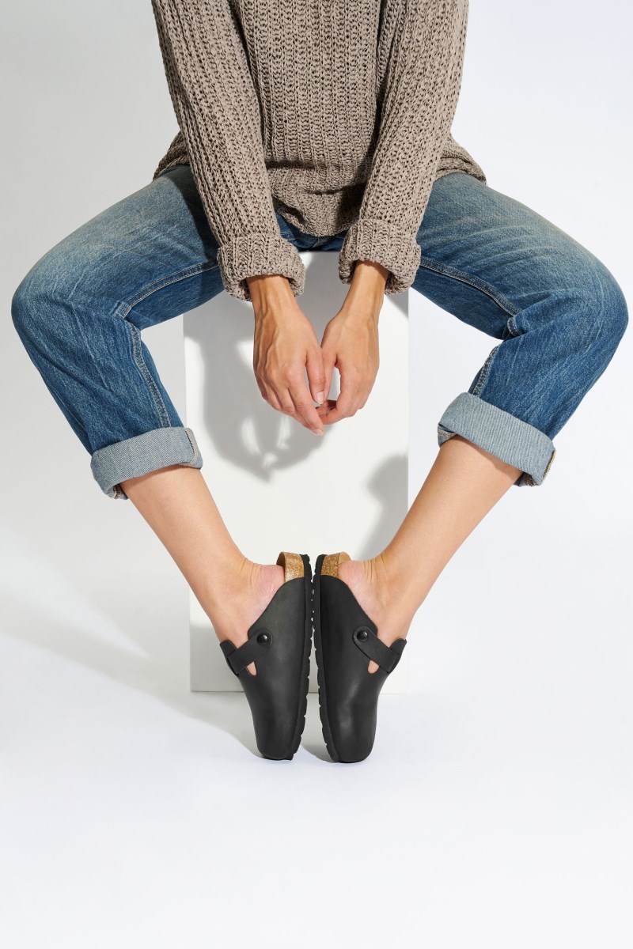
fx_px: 1240
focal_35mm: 47
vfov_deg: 41.9
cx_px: 316
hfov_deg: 28.6
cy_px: 474
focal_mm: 47
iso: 100
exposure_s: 1/160
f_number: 11
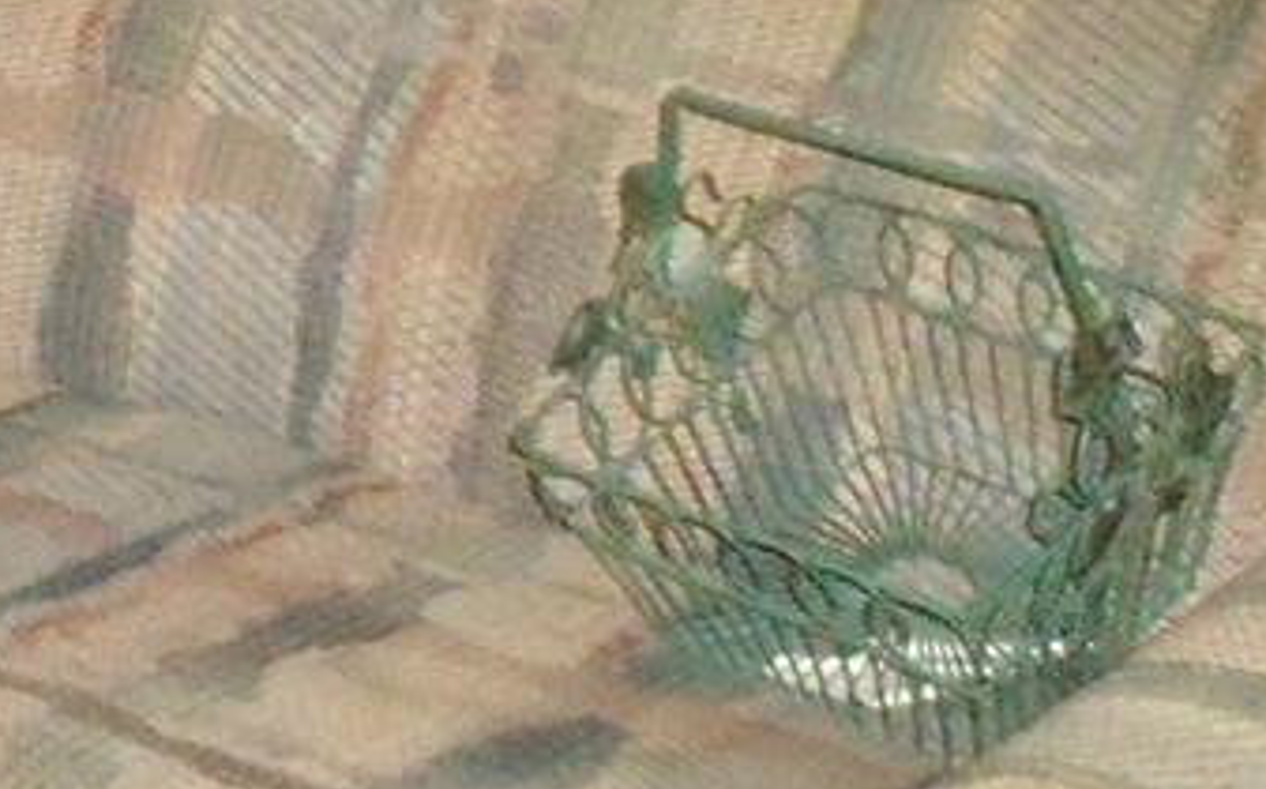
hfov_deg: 13.5
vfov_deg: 9.3
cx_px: -1341
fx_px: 4516
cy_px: -827
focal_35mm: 131
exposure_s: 1/45
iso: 480
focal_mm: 4.9
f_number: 3.3
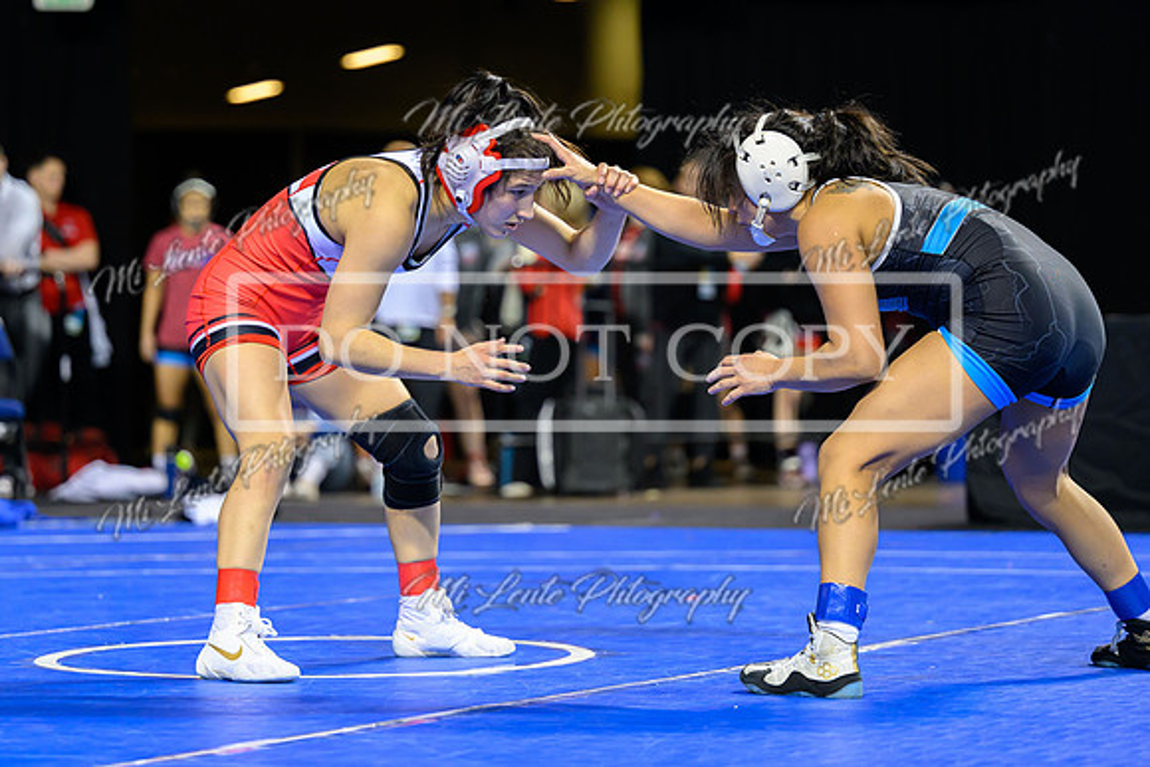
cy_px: 309
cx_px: 463
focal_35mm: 126
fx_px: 4011
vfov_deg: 10.9
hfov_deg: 16.3
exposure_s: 1/800
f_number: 2.8
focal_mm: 105
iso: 3200
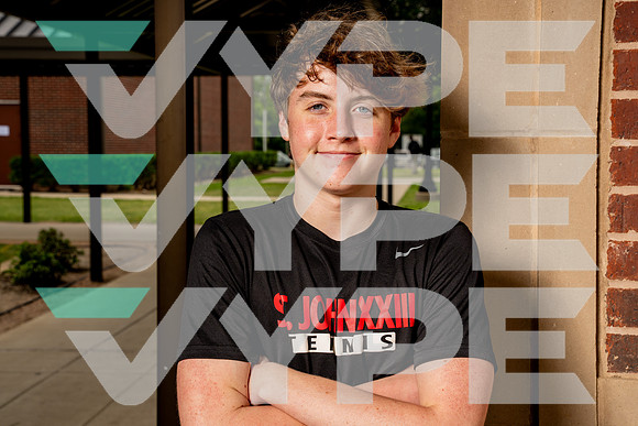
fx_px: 1000
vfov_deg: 24.0
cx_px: 314
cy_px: 211
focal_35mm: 56
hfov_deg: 35.4
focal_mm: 54
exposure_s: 1/250
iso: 50
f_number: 8
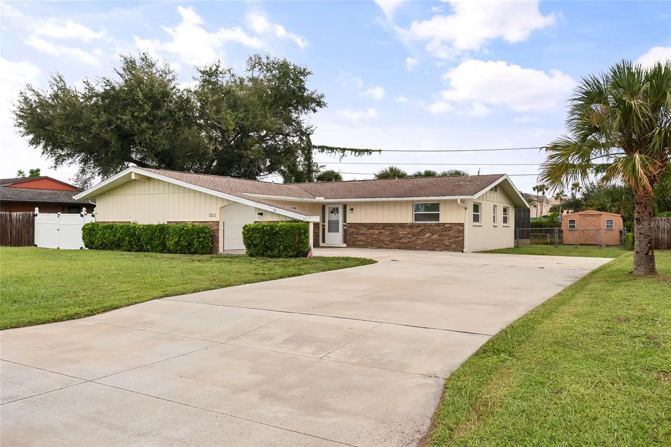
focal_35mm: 29
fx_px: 540
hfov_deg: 63.7
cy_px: 224
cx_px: 336
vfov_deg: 44.9
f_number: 8
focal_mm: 29
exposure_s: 1/125
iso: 400
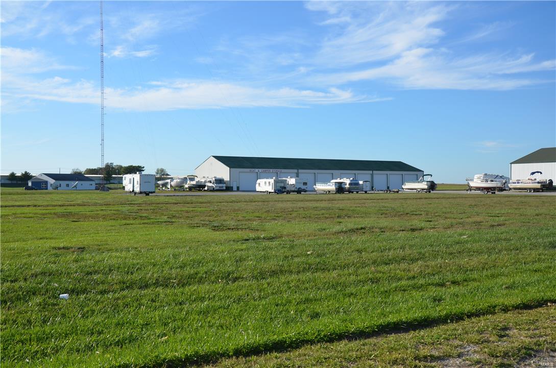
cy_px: 184
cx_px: 278
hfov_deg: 49.6
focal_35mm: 39
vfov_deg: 34.1
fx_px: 601
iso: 100
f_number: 8
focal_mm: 26
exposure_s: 1/250
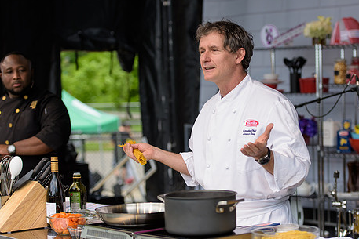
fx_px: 1037
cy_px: 127
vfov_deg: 13.2
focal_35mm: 104
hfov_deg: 19.6
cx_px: 227
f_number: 3.2
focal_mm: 82
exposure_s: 1/1250
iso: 250
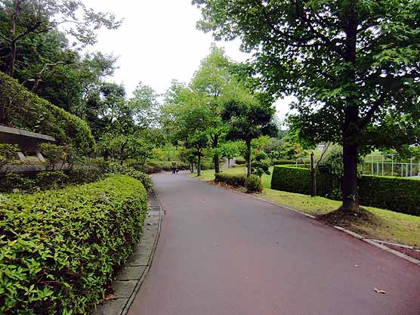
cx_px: 210
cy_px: 158
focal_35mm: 24
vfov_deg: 56.8
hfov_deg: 71.6
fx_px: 291
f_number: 3.2
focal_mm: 4.3
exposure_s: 1/200
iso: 100
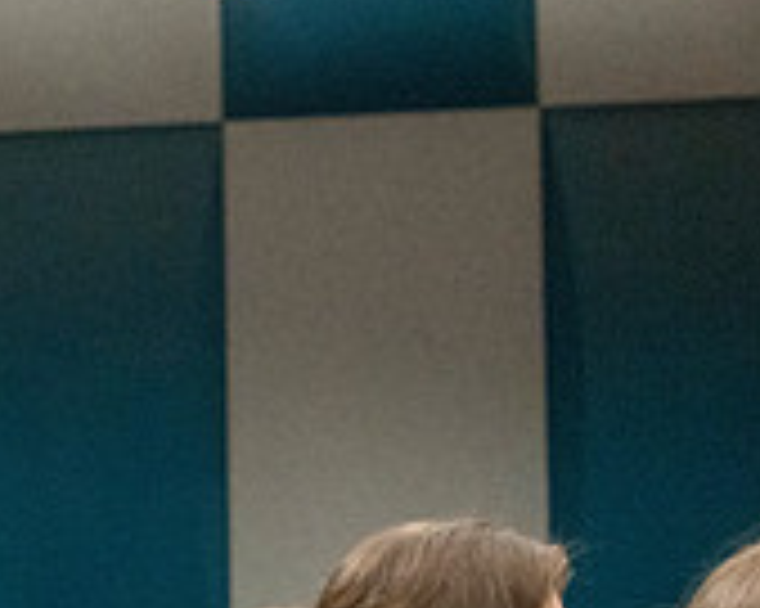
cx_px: -328
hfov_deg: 17.1
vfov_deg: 14.2
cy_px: 840
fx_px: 2315
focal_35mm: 103
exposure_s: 1/500
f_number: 4
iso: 10000
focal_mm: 32
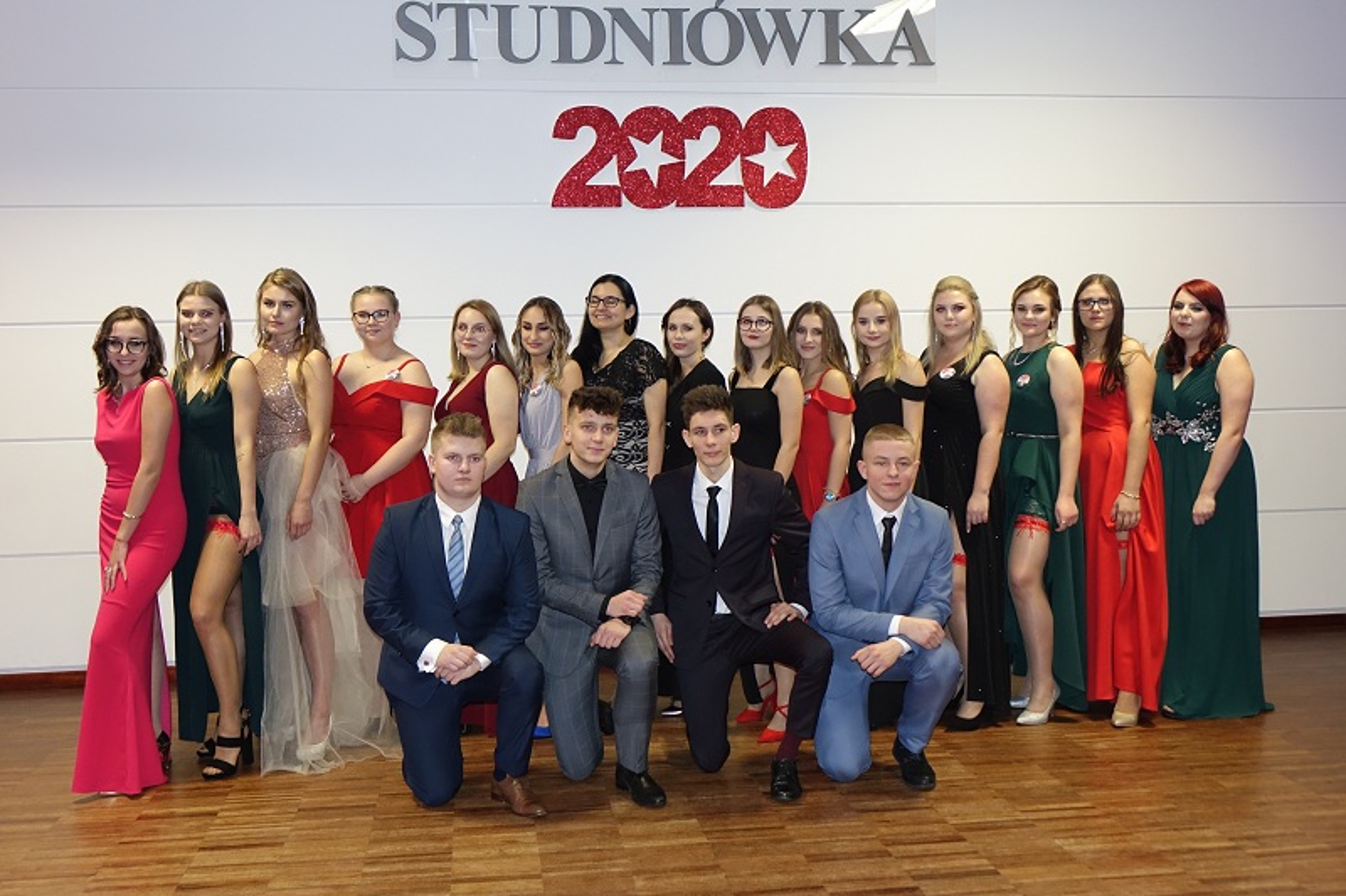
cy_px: 448
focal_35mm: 37
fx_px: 1383
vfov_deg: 35.9
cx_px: 673
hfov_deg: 51.9
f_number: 2.8
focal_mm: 13.65
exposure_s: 1/40
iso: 800
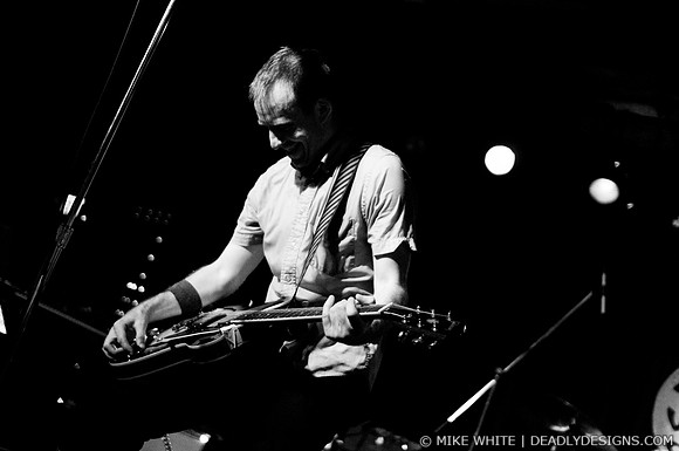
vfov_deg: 29.8
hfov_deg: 43.7
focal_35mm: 45
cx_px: 340
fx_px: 848
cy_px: 226
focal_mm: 30
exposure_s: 1/80
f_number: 1.4
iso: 1000
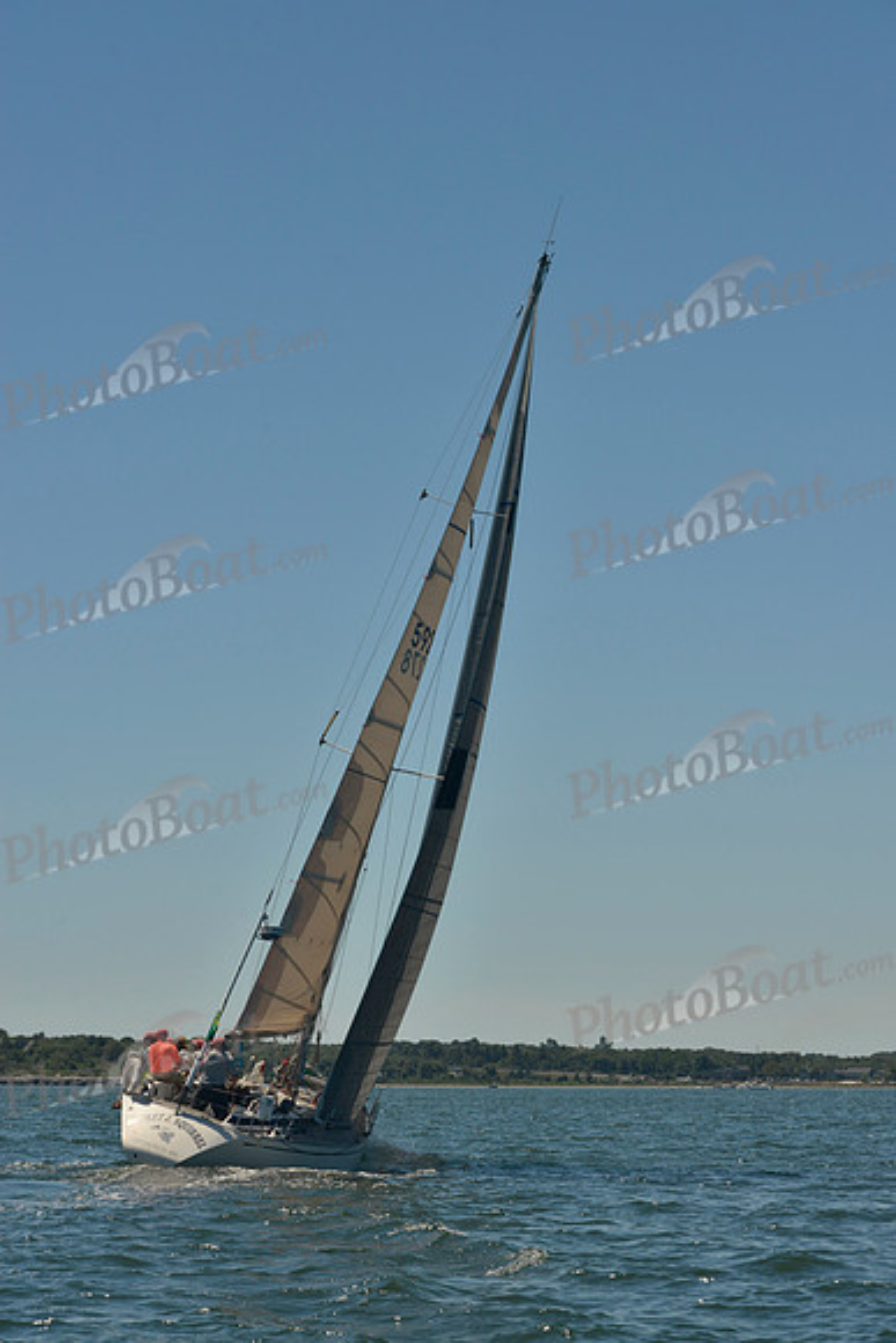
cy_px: 672
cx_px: 448
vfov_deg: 28.8
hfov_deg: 19.5
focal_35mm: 70
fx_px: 2612
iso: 280
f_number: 10
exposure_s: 1/800
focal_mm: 70
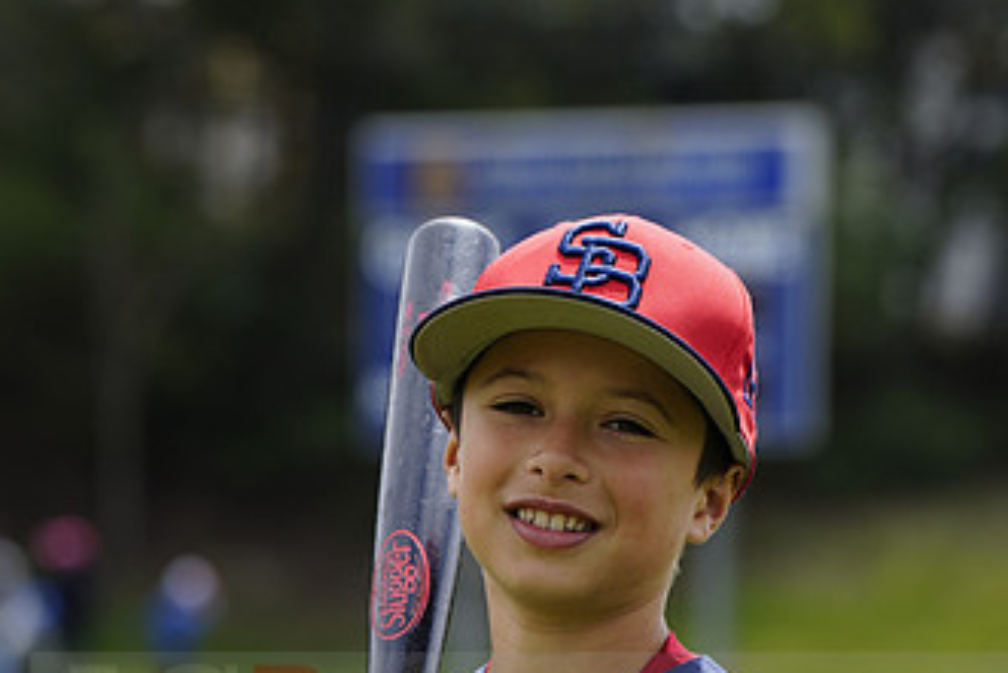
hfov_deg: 6.1
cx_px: 574
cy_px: 694
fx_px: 9524
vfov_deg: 4.0
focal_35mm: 340
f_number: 6.3
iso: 100
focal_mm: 194
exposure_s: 1/250
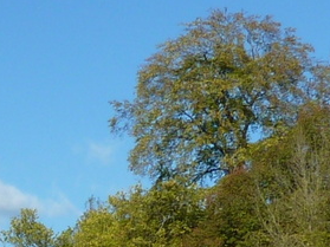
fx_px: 1353
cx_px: -110
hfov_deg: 13.4
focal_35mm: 142
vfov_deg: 9.9
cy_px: 454
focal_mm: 4.1
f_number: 5
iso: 80
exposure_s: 1/400
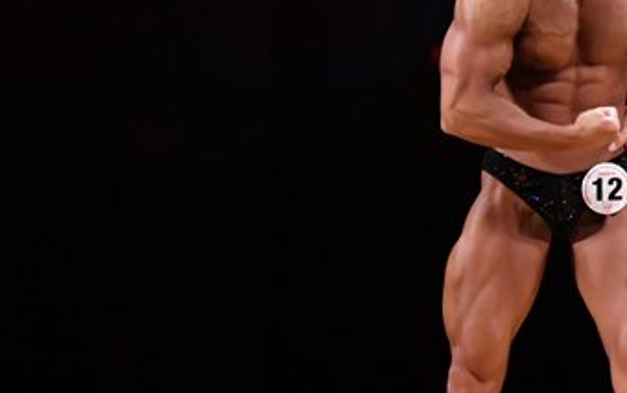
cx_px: 486
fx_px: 10123
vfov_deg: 2.2
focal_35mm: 592
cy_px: 192
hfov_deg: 3.5
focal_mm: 170
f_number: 5.6
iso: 4000
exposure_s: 1/400
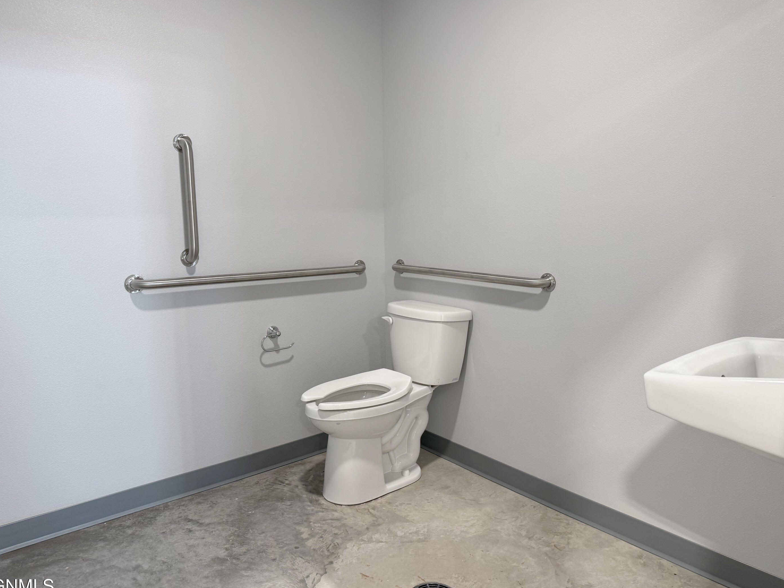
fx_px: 589
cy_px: 297
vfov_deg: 53.1
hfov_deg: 67.2
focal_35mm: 26
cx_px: 414
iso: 100
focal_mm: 6.76
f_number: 1.78
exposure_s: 1/60
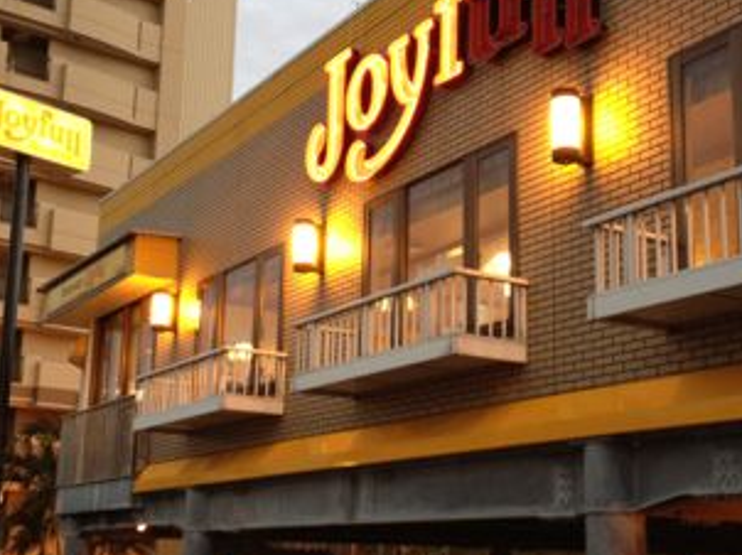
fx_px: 1242
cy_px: 306
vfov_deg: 25.2
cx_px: 415
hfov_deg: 33.2
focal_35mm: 58
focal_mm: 4.28
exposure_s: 1/20
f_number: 2.4
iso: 200
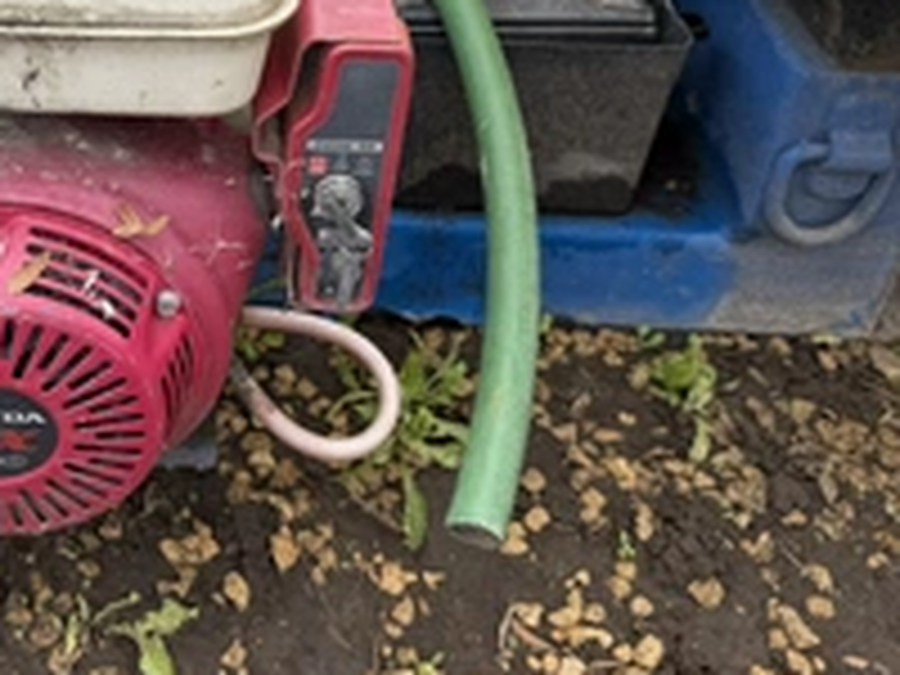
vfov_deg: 29.6
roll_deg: -1.1
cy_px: 135
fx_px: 1248
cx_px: 158
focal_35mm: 48
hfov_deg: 37.9
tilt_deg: -34.5
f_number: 1.78
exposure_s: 1/765
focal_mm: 6.76
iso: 80
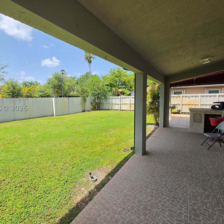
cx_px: 87
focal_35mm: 16
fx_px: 117
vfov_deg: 87.4
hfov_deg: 86.1
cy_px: 108
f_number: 1.9
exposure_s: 1/1422
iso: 32
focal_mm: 2.2
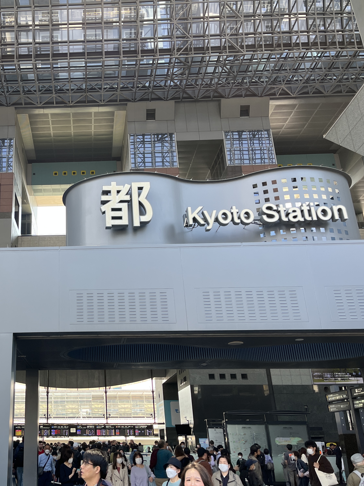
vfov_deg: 52.6
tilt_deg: +21.8
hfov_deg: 38.8
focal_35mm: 35
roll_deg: +1.3
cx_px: 62
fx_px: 491
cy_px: 244
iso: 40
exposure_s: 1/285
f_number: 1.6
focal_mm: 5.1
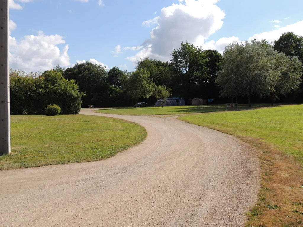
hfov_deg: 55.4
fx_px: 289
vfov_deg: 42.9
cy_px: 114
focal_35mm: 33
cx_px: 152
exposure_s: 1/1250
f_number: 3.2
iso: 100
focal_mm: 5.8
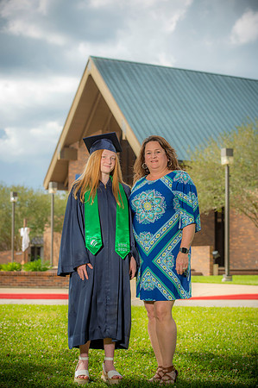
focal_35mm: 70
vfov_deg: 28.9
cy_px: 194
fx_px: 754
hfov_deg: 19.4
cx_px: 129
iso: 80
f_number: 5.6
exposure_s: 1/250
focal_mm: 70
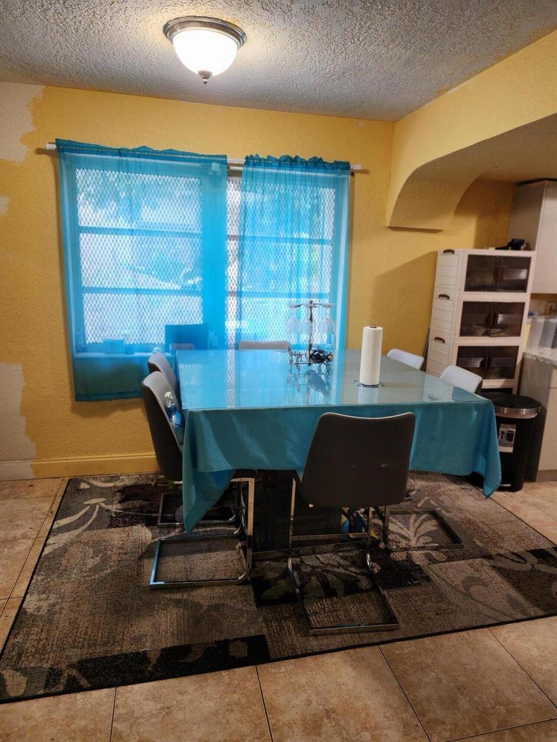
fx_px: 493
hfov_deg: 58.9
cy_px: 371
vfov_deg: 73.9
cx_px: 278
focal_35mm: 23
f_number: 1.8
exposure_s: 1/60
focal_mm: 6.4
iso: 250
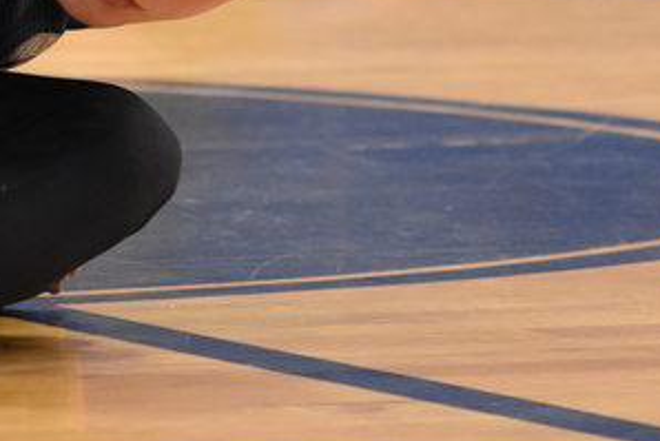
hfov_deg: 2.4
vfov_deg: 1.6
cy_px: -52
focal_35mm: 851
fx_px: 15603
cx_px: 230
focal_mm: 165
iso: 2200
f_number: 5
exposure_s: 1/60
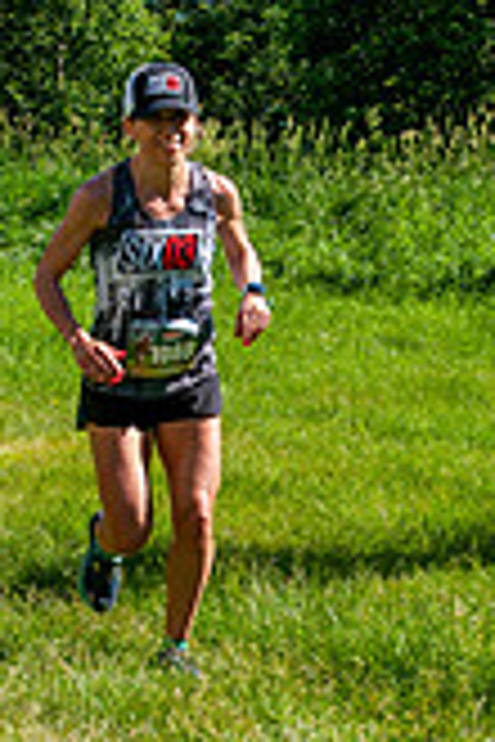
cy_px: 382
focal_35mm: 139
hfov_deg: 9.9
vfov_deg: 14.8
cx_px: 191
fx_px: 2867
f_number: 8
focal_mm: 34
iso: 200
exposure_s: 1/400
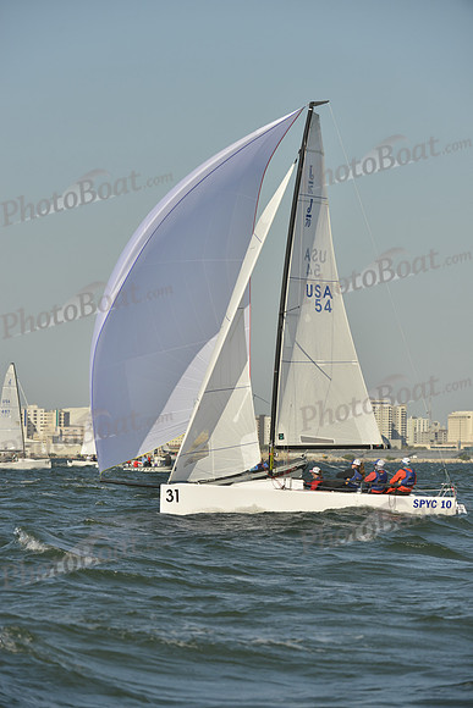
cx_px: 236
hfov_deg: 6.9
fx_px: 3939
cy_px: 354
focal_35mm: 200
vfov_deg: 10.3
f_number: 8
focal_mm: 200
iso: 280
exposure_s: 1/1600
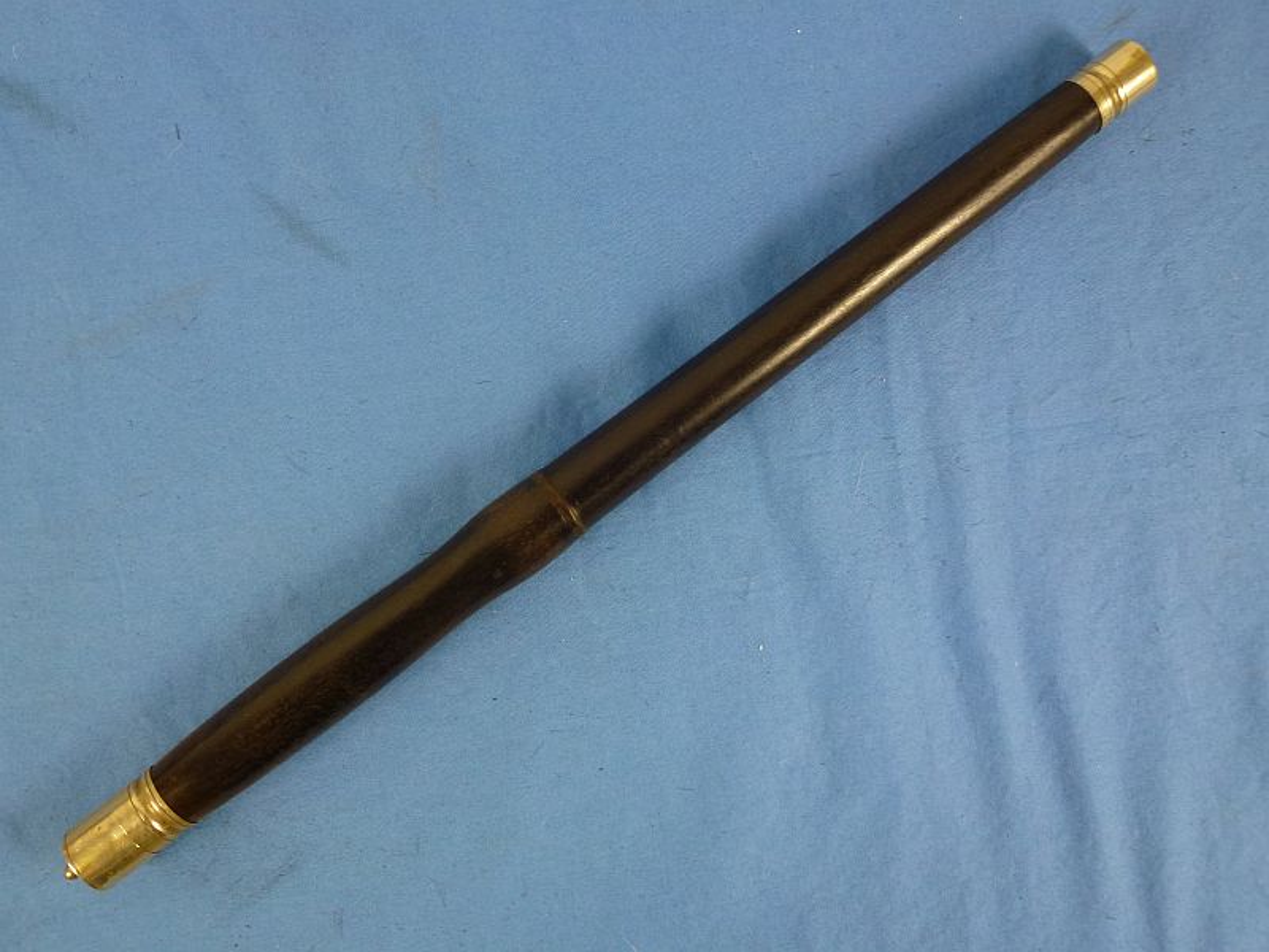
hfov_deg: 60.0
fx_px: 1100
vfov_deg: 46.8
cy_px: 476
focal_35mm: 30
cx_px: 634
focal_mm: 5.4
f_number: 3.5
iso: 200
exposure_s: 1/60
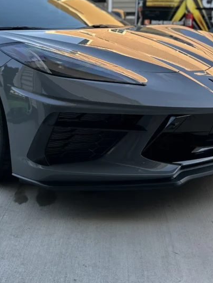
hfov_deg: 31.1
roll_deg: -0.1
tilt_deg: -7.3
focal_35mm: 46
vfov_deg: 39.6
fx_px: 377
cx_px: 58
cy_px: 57
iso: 80
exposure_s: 1/208
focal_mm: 6.86
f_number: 1.78
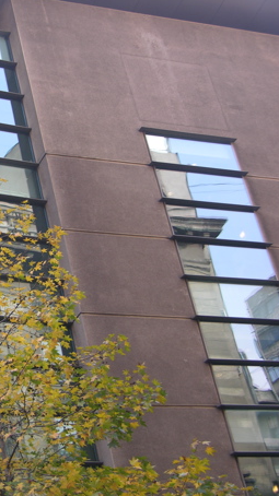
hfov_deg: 14.1
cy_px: 259
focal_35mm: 83
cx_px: -59
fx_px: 1093
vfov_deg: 25.6
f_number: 3.1
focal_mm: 13.7
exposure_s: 1/65.9
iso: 50
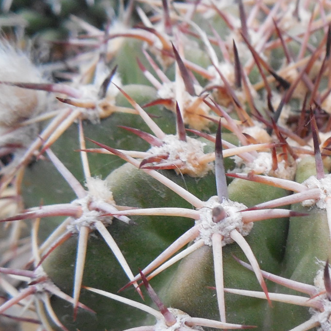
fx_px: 692
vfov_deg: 26.7
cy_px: 224
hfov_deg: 25.6
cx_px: 329
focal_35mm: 64
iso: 400
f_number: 3.6
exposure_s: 1/15
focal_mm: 5.6
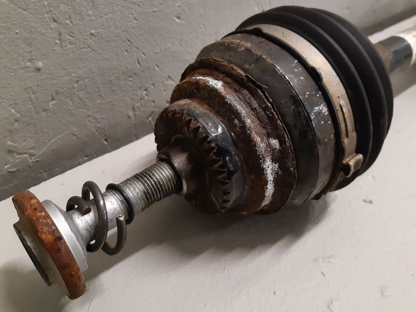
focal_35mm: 32
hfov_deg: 56.6
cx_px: 237
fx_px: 385
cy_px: 140
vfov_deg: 44.1
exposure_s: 1/50
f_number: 1.7
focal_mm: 3.93
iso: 320
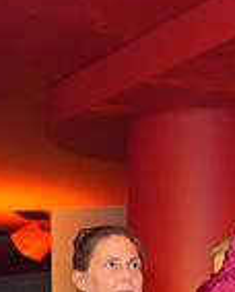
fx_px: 1162
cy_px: 504
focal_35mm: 134
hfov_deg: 11.4
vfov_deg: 13.1
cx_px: 259
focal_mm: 35
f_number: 4
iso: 4000
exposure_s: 1/125
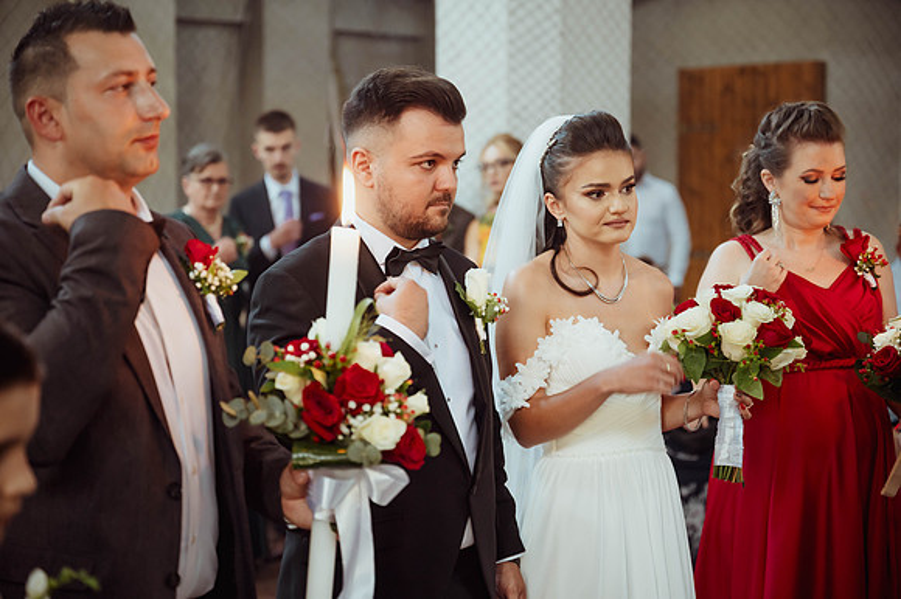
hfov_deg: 28.9
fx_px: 1751
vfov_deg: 19.4
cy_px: 300
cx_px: 450
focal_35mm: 70
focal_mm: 70
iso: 1600
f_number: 2.8
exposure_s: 1/100
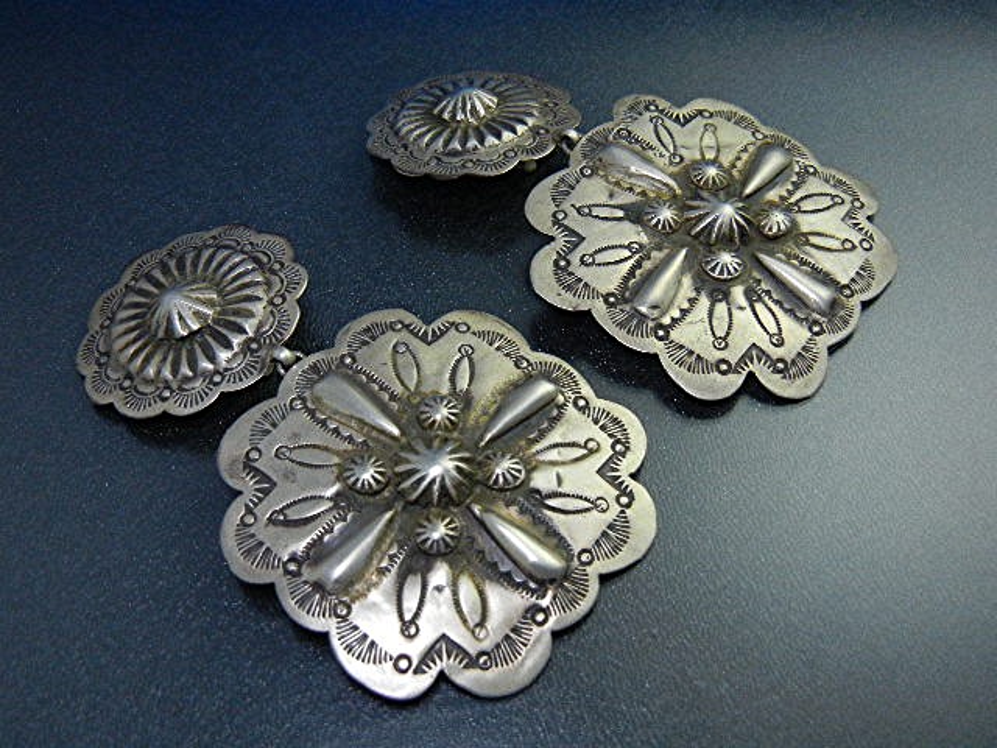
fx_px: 1123
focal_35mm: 39
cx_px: 498
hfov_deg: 47.9
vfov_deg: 36.8
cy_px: 374
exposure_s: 1/30
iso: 478
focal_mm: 7.1
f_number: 7.4
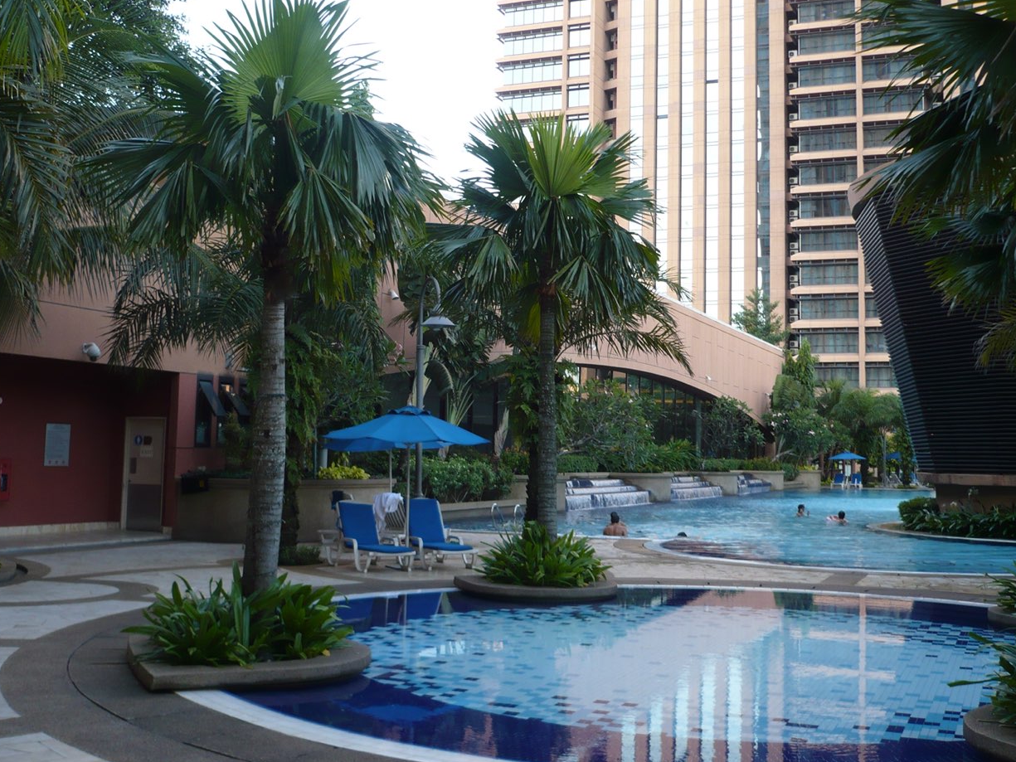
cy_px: 337
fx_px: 1174
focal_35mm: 40
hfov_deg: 46.8
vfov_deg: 35.9
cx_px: 515
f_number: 2.8
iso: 100
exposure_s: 1/160
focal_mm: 5.8
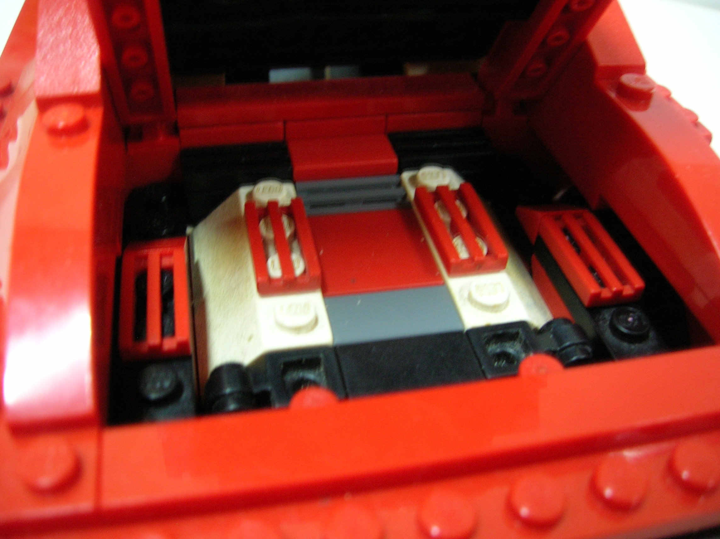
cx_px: 360
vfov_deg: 41.7
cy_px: 270
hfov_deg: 54.0
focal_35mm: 34
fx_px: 707
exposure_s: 1/1.3
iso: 100
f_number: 2.9
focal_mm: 5.7
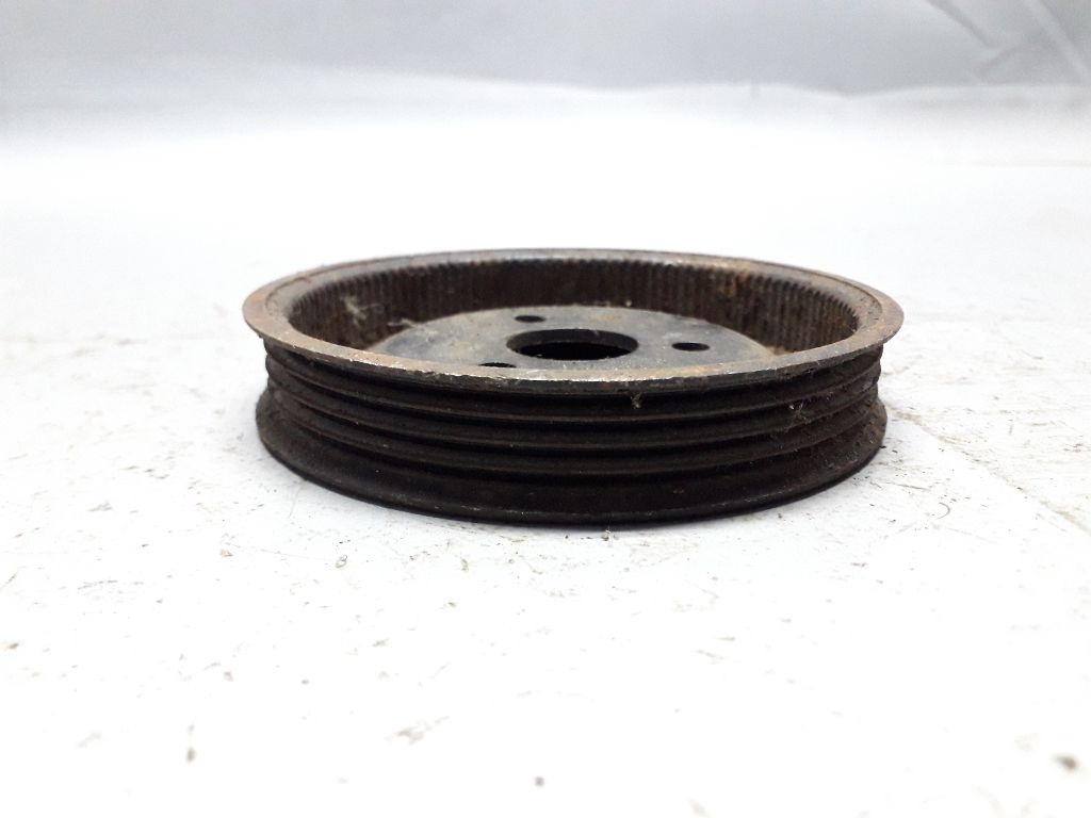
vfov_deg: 51.4
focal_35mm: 27
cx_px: 546
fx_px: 851
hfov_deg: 65.3
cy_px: 409
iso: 400
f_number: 1.9
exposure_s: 1/25
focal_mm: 3.6
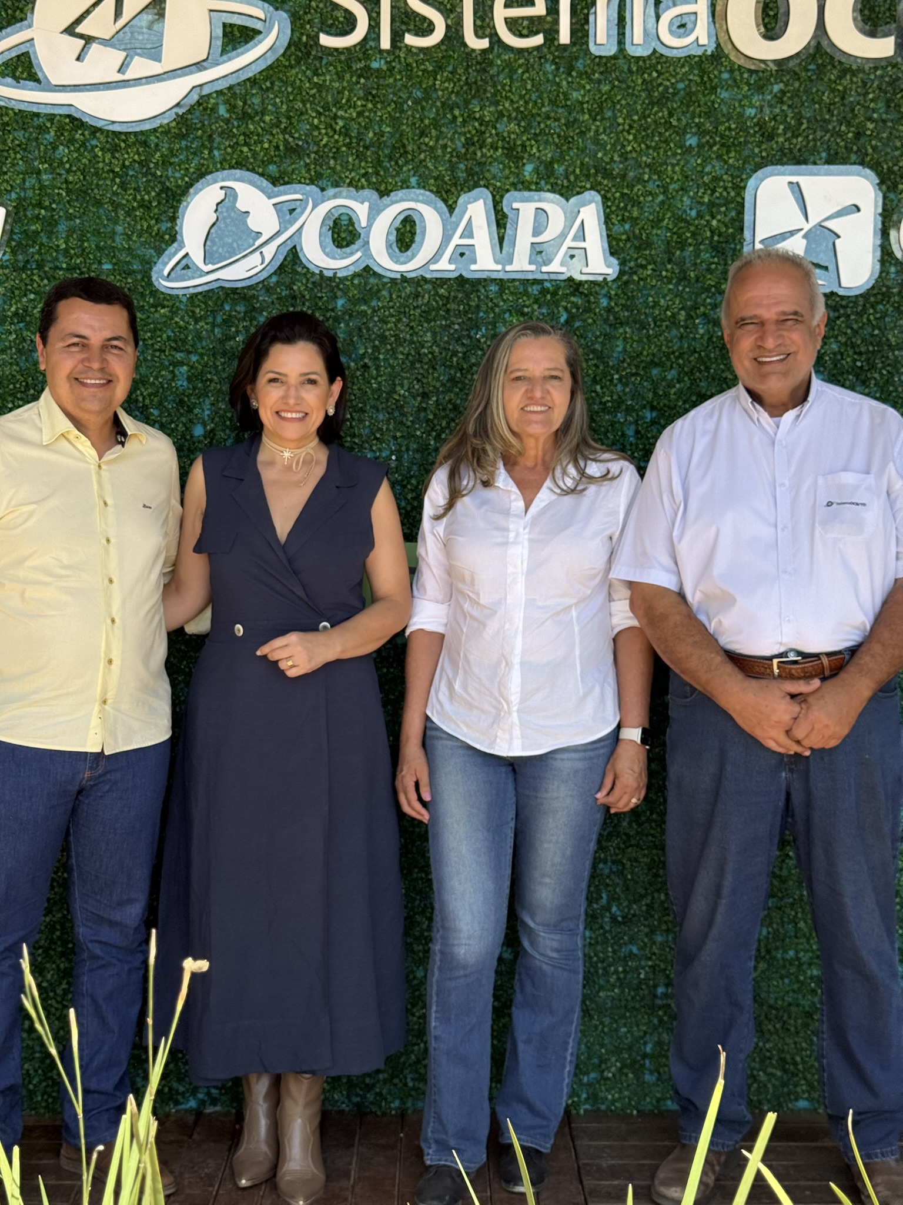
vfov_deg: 39.7
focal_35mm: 48
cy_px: 602
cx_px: 452
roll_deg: -1.2
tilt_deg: -1.6
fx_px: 1670
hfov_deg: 30.3
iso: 64
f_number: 1.78
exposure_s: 1/855
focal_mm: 6.76
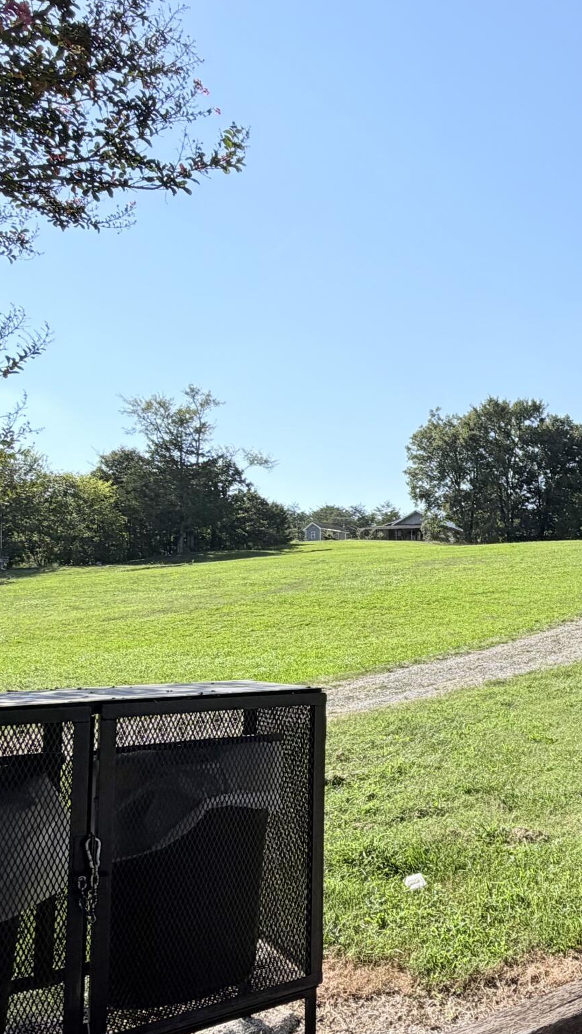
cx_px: 624
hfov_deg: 34.2
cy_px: 574
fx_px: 823
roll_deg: +0.4
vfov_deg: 64.1
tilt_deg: +4.4
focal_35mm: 30
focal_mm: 2.22
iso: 20
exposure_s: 1/770
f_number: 2.2
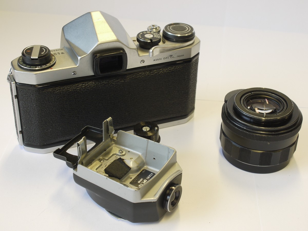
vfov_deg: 24.4
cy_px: 116
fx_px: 534
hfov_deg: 32.2
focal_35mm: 60
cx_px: 154
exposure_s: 1/25
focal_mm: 30
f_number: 8
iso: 400
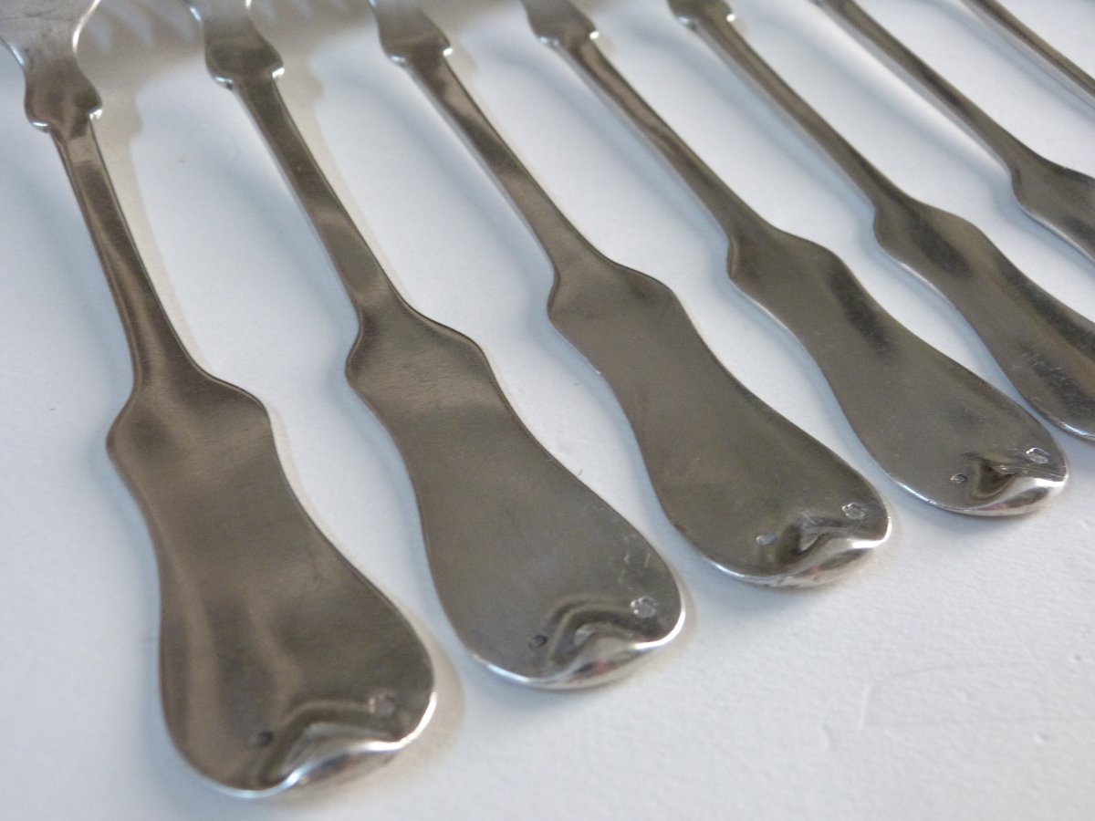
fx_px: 1170
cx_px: 548
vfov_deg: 38.7
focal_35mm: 37
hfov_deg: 50.1
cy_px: 410
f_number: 3.1
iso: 400
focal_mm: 6.5
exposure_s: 1/20
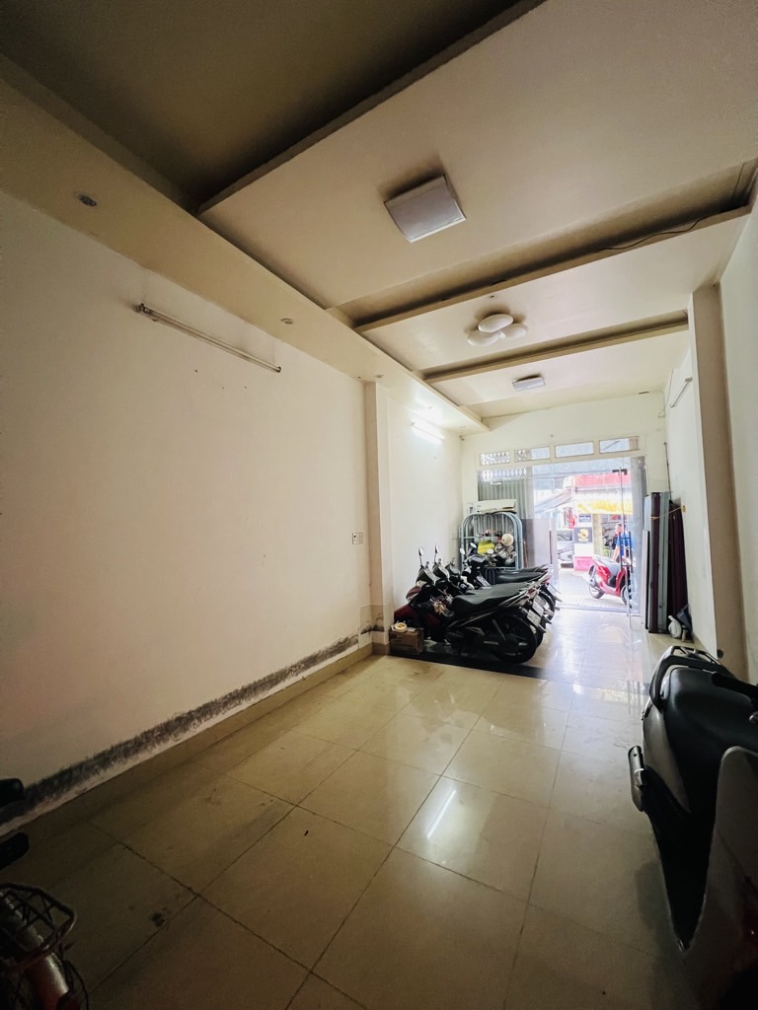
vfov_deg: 106.2
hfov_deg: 89.9
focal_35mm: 13
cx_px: 379
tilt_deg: +3.0
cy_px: 505
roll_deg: +1.5
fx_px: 380
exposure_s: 1/50
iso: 640
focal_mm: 1.57
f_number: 1.8
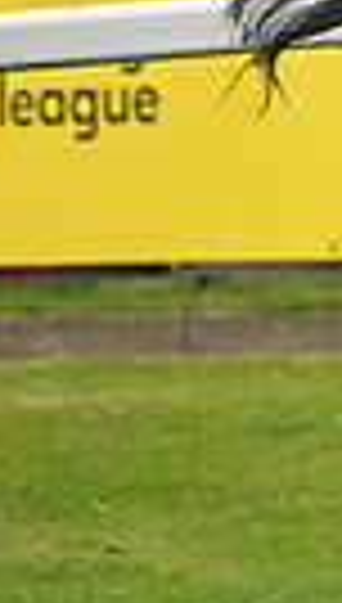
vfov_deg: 2.4
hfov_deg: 1.3
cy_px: -83
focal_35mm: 905
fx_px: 14499
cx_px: 1260
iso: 800
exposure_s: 1/2000
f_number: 4.5
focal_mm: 200
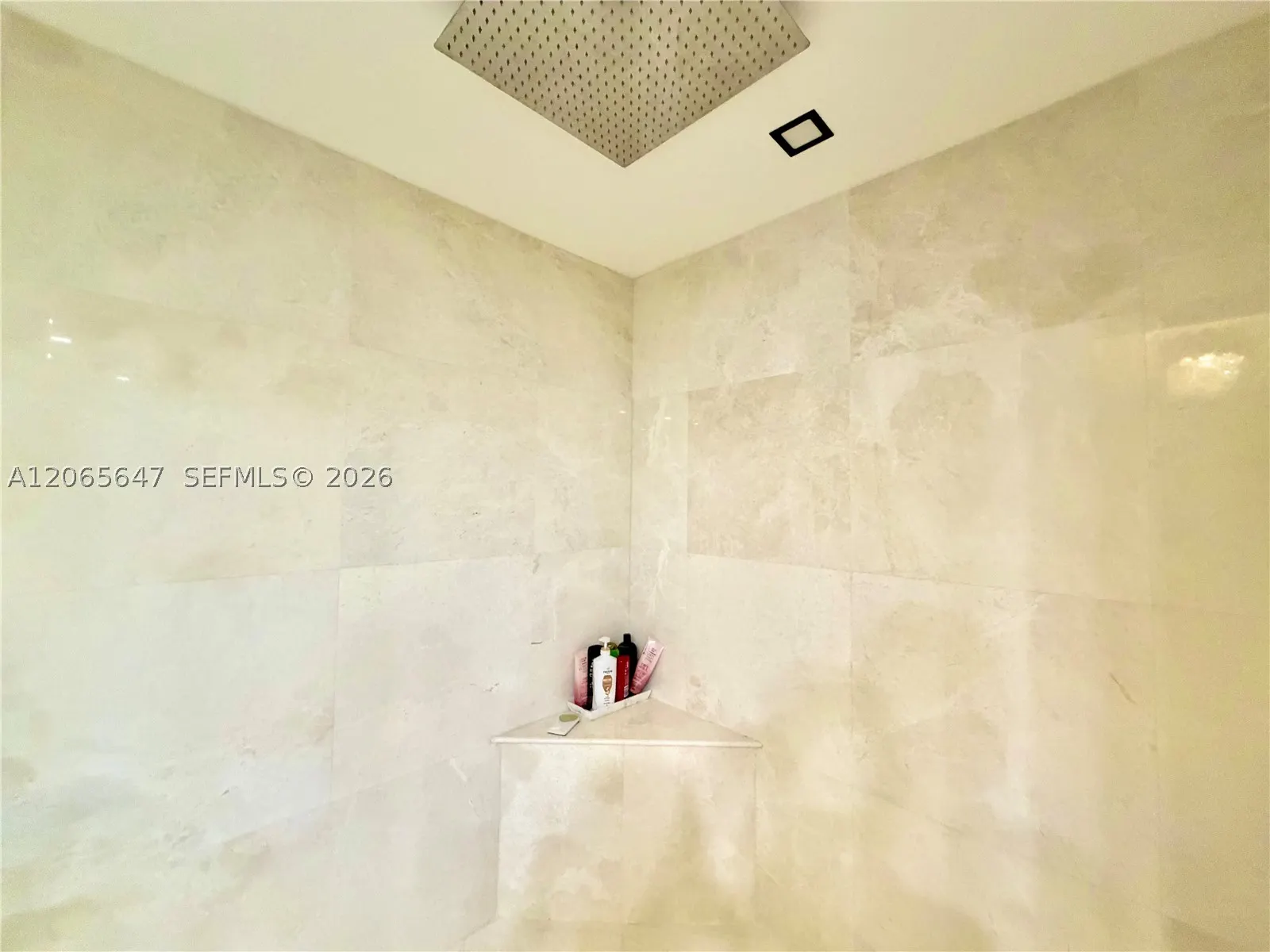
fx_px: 514
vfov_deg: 85.7
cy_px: 476
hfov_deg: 102.1
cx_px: 635
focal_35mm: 14
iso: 500
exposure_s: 1/60
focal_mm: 2.22
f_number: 2.2
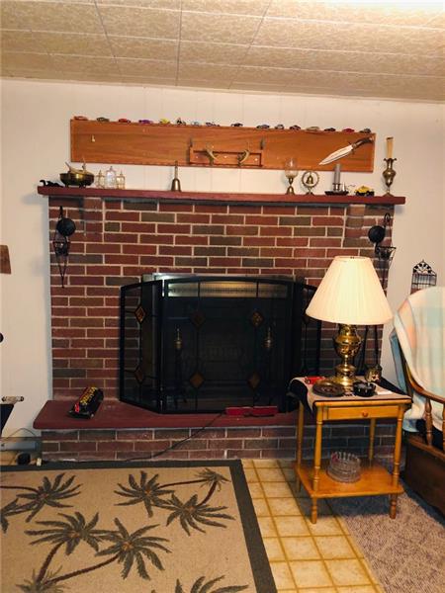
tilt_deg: -8.4
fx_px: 480
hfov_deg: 49.7
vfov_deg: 63.4
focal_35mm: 28
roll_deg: -1.7
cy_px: 296
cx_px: 222
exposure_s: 1/5
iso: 160
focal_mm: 4
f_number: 1.8
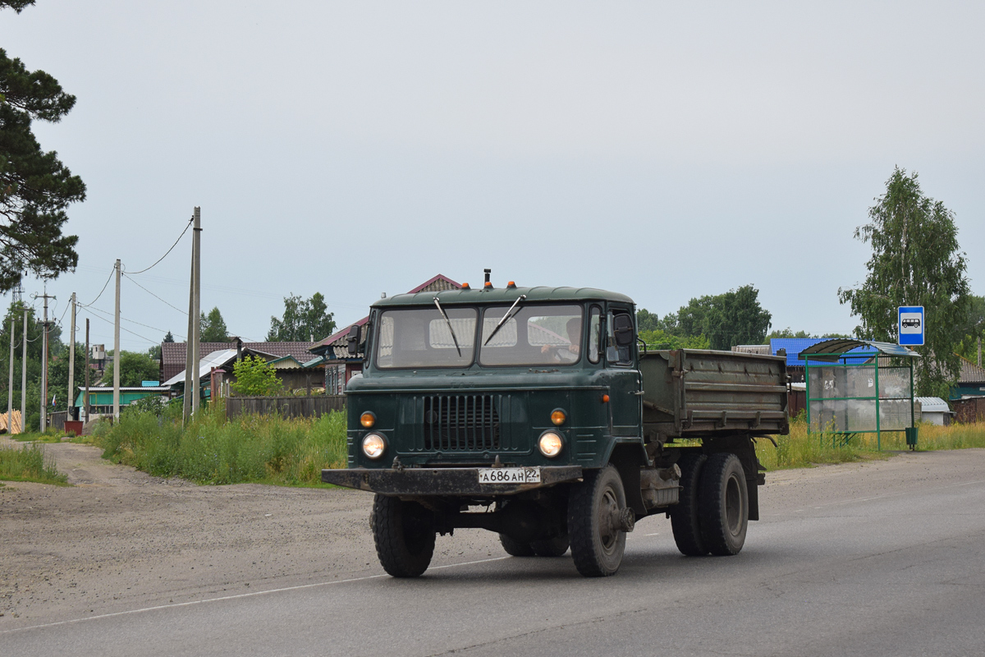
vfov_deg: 16.6
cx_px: 492
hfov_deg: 24.6
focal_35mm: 82
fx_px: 2257
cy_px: 328
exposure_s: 1/640
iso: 400
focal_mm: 55
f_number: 5.6
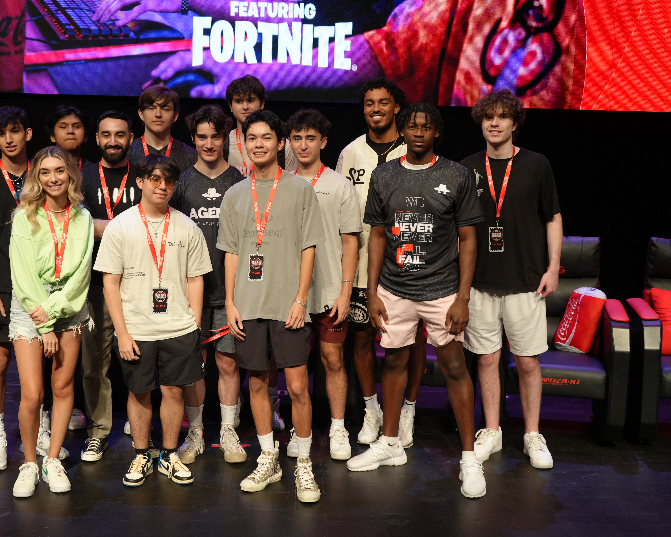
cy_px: 268
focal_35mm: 53
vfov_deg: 28.6
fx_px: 1053
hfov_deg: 35.2
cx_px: 269
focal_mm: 47
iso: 800
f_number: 4.5
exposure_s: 1/160
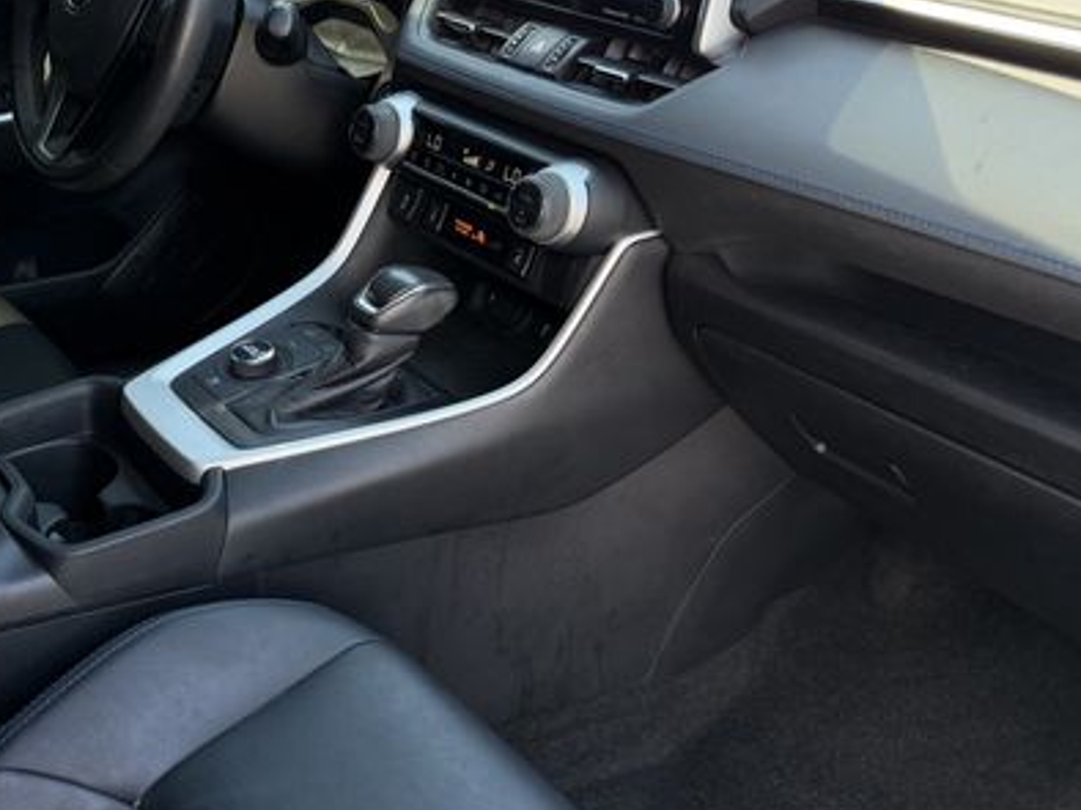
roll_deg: +0.0
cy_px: 343
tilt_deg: -25.6
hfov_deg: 46.2
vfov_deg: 36.7
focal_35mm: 39
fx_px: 1217
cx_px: 269
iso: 160
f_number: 1.78
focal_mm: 6.76
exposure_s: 1/215
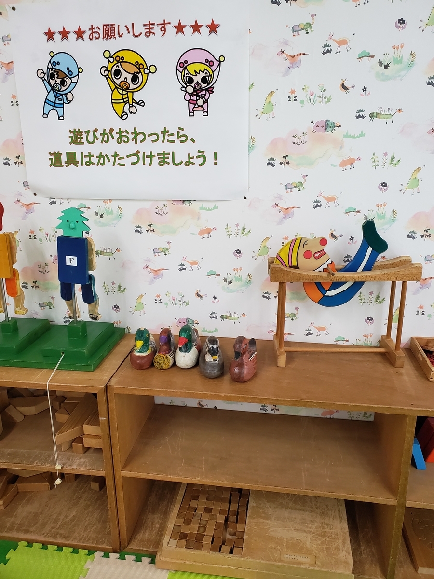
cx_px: 217
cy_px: 290
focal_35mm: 26
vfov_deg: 67.3
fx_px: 435
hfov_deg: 53.1
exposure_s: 1/50
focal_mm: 4.3
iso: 400
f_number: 2.4
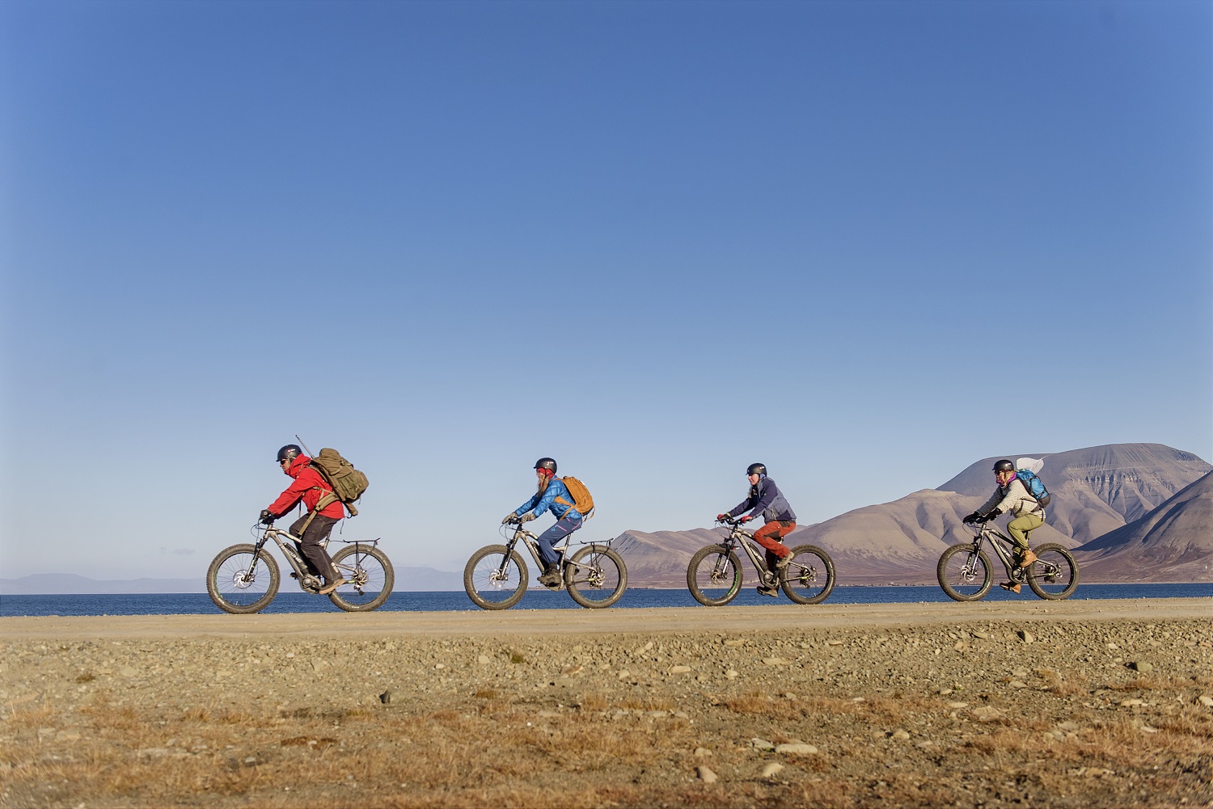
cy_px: 404
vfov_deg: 38.9
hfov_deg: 55.8
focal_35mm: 34
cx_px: 606
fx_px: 1146
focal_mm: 34
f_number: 4
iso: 400
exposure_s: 1/4000
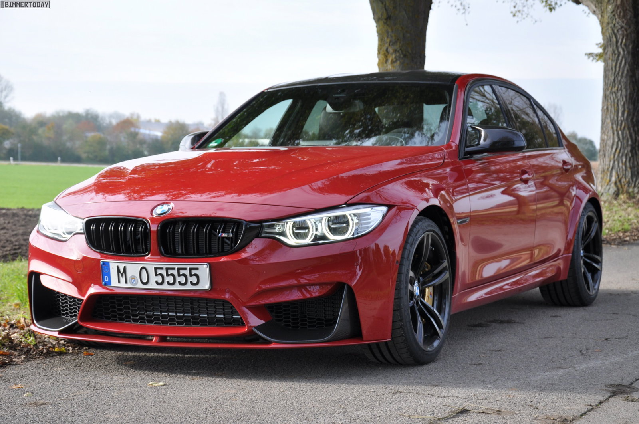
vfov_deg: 18.1
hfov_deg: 27.0
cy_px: 212
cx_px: 320
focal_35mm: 75
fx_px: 1329
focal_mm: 50
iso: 200
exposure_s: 1/200
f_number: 7.1
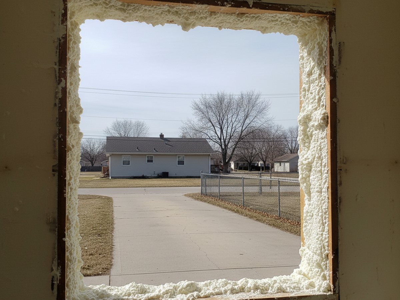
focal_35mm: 23
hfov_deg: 73.9
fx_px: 266
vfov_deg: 58.9
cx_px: 200
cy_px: 150
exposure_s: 1/346
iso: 222
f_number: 1.8
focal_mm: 6.4
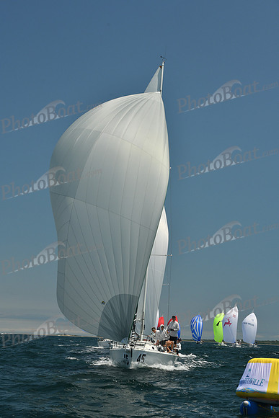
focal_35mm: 86
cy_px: 209
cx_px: 140
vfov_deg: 23.6
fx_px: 999
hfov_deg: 15.9
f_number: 9
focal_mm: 86
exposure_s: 1/640
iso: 320
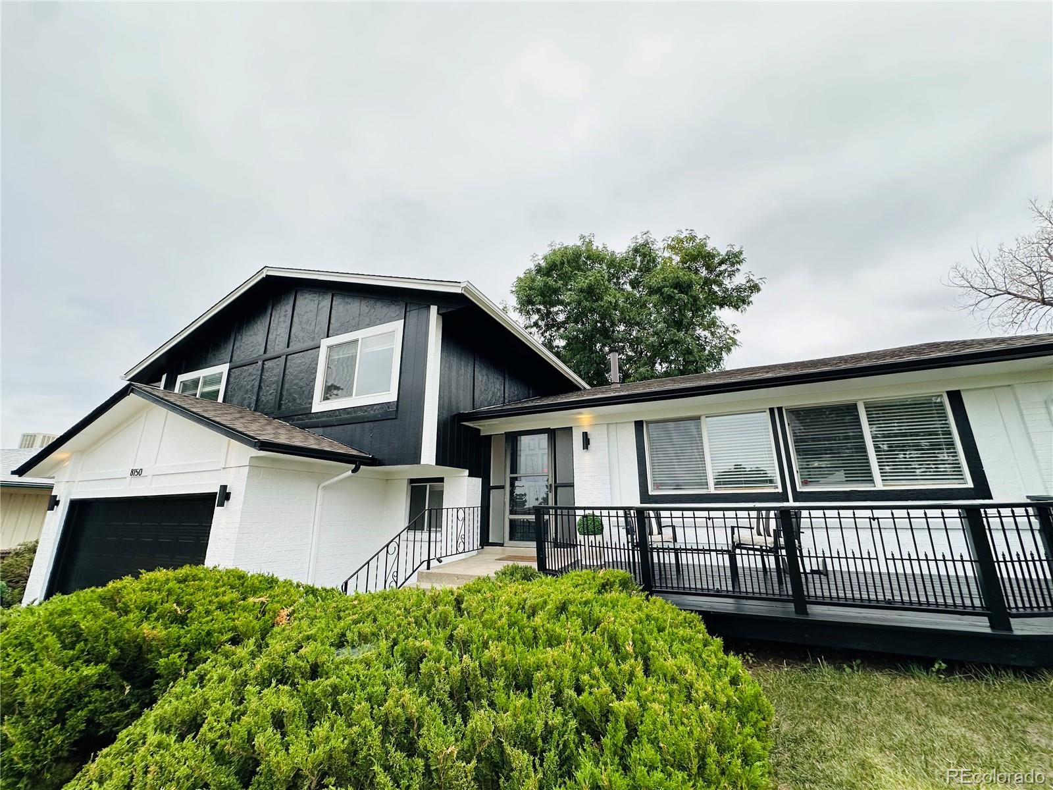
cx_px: 526
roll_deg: +0.1
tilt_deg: +13.7
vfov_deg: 85.7
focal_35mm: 14
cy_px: 395
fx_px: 426
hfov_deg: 102.1
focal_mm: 2.22
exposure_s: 1/972
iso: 40
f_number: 2.2
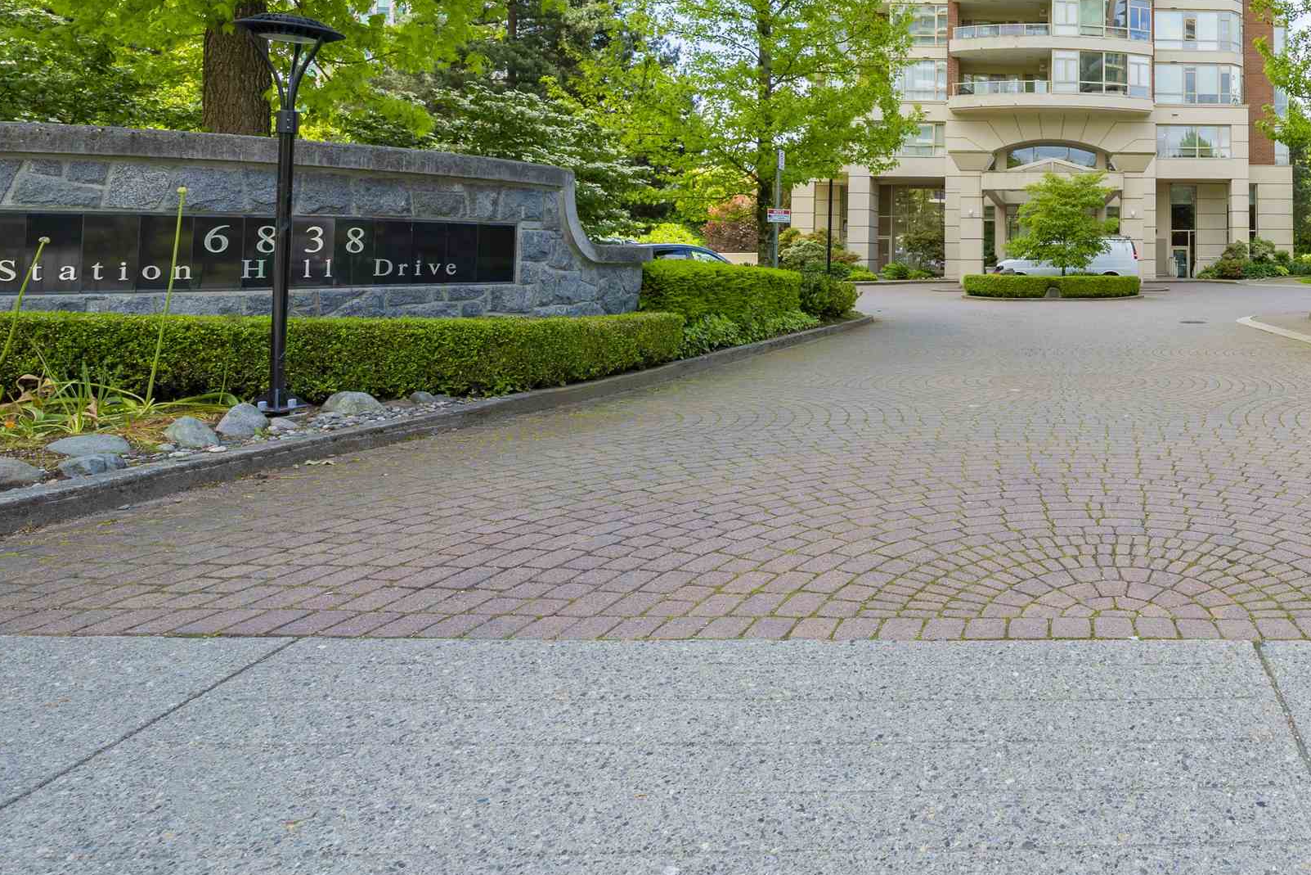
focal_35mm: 23
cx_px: 1105
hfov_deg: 66.7
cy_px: 231
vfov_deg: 52.9
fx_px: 838
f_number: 8
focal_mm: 12
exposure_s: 1/160
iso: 50
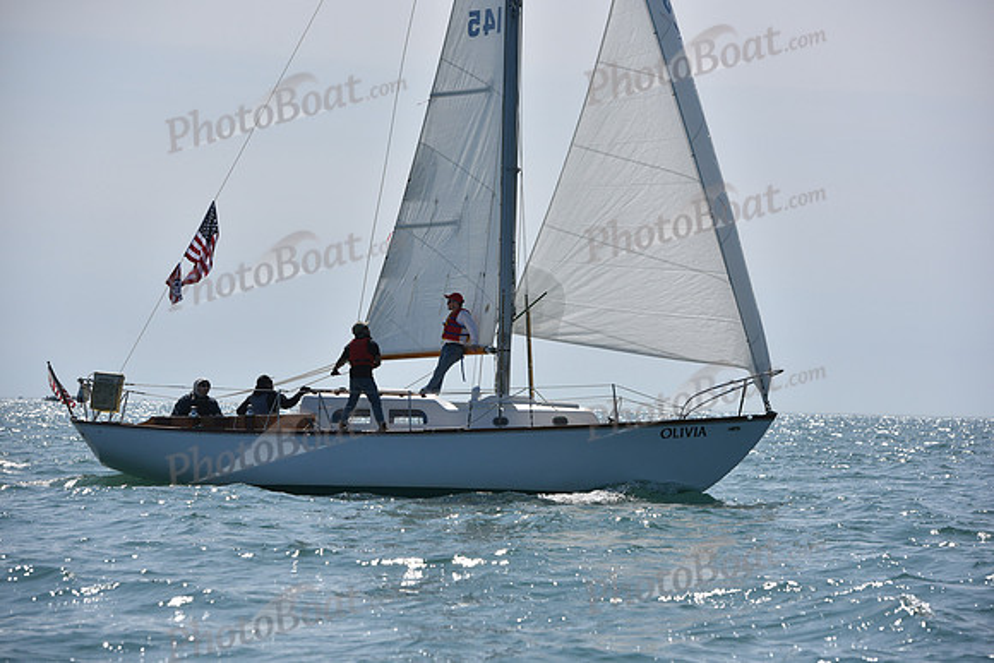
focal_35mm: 145
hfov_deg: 14.2
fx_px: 4004
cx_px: 497
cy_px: 332
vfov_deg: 9.5
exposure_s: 1/1250
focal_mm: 145
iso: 320
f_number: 6.3
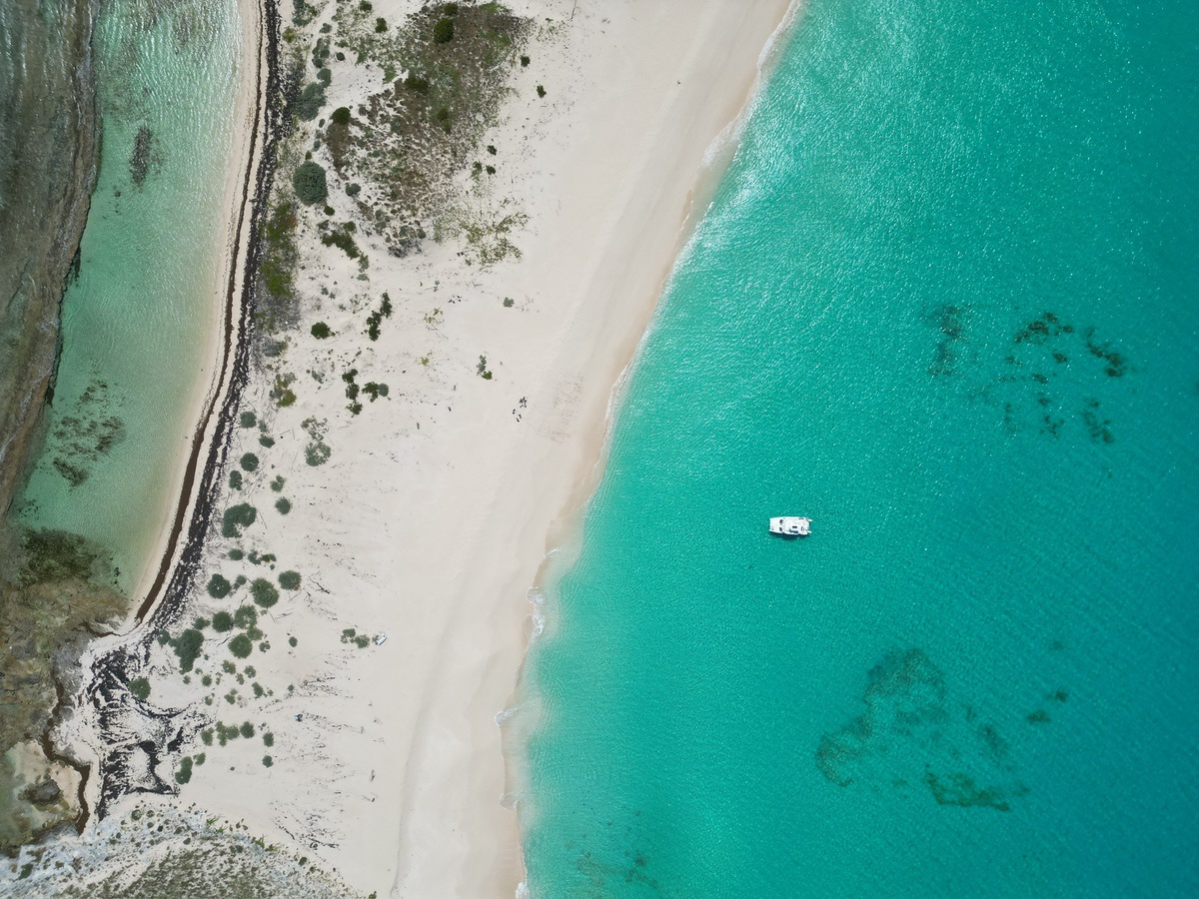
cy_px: 450
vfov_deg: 56.8
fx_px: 831
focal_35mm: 24
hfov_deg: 71.6
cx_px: 600
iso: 110
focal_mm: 6.72
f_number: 1.7
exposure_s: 1/6400
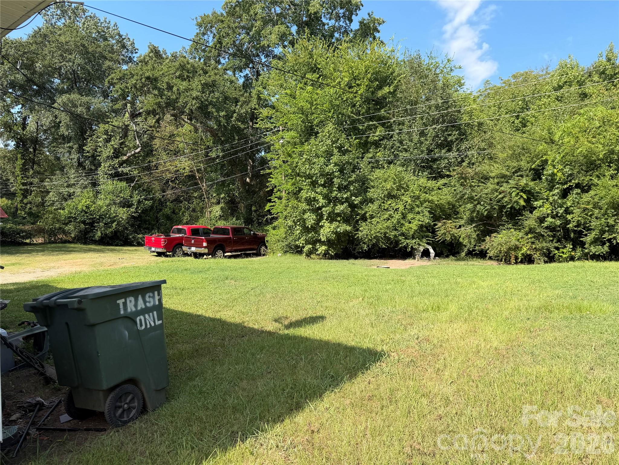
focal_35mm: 24
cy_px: 232
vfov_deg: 56.8
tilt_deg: -2.4
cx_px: 310
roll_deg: -2.1
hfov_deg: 71.6
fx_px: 429
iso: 80
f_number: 1.78
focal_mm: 6.76
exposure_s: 1/2232
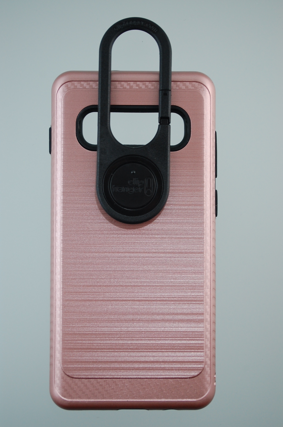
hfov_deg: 25.0
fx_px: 639
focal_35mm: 54
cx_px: 142
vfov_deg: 36.9
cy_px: 214
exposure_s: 1/40
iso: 400
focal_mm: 36
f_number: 5.3
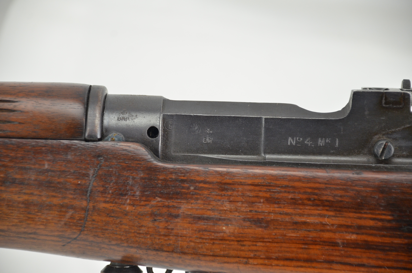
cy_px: 136
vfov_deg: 6.8
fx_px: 2313
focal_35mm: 202
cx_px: 206
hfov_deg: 10.2
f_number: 5.6
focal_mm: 135
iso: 1000
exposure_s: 1/125
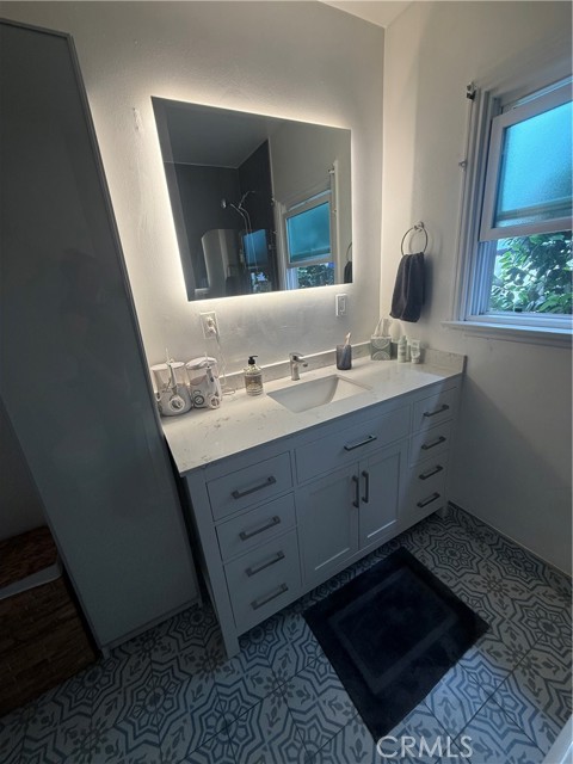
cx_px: 286
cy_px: 382
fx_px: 309
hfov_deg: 85.7
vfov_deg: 102.1
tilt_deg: -18.7
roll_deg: +4.8
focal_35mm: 14
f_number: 2.2
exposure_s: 1/99
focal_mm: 2.22
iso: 100
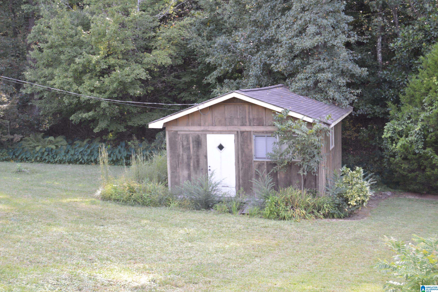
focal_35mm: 43
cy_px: 143
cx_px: 214
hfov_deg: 45.4
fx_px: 523
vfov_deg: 31.2
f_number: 5
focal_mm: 28
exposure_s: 1/100
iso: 400
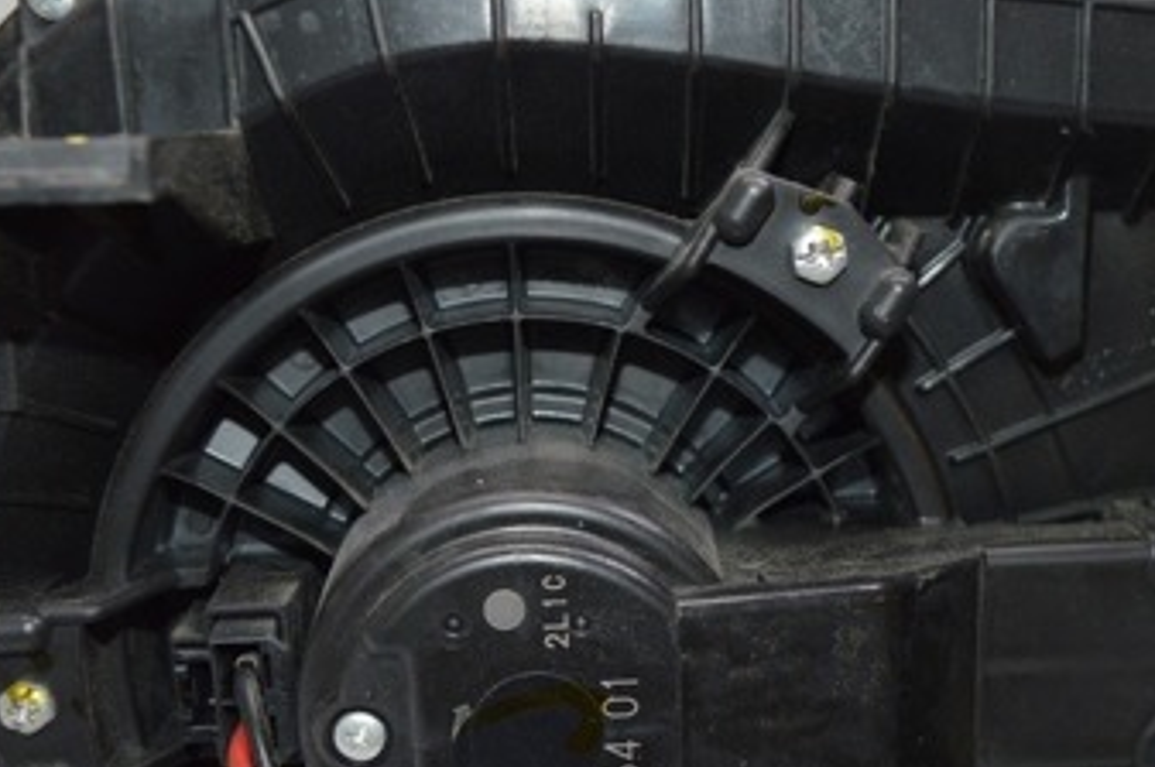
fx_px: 1827
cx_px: 610
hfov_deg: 35.1
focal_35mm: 57
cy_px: 697
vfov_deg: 23.1
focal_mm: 20
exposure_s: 1/60
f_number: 4
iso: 400
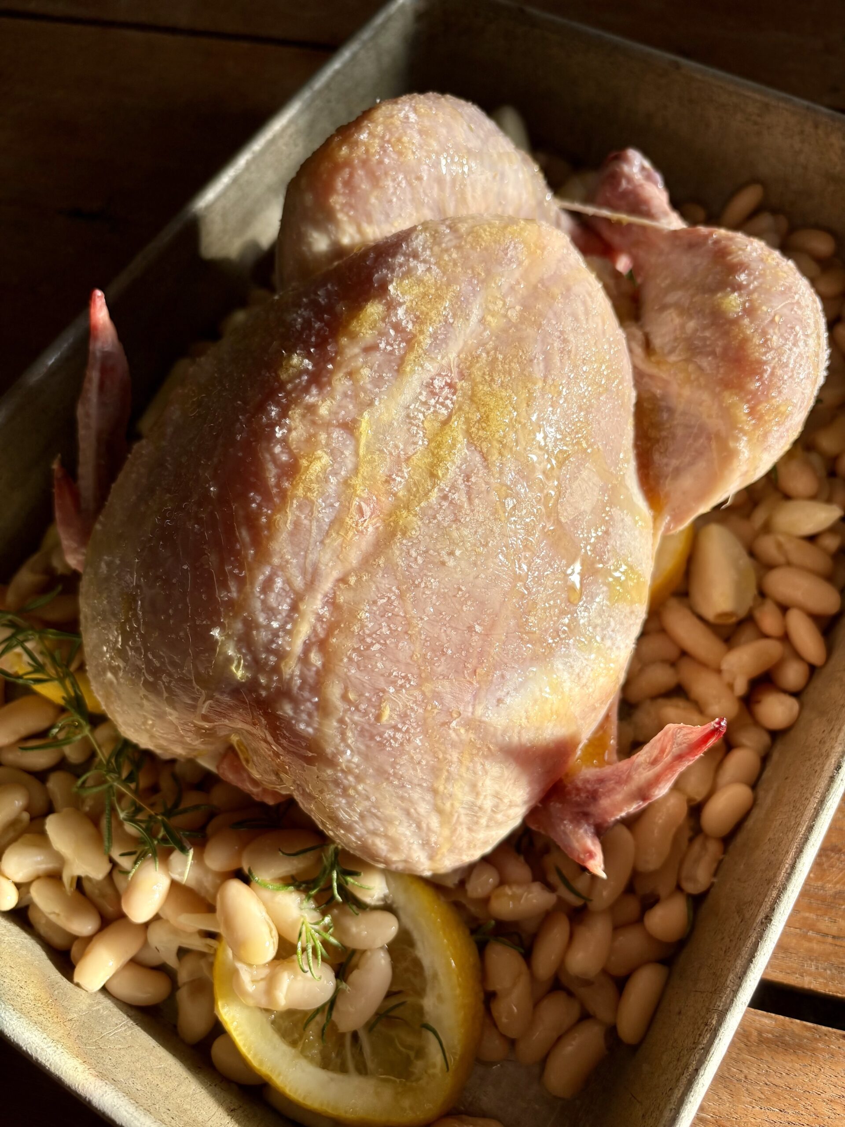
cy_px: 564
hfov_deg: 53.1
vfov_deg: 67.3
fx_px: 846
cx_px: 422
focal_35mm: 26
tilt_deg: -64.1
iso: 50
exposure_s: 1/1420
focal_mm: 5.96
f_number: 1.6
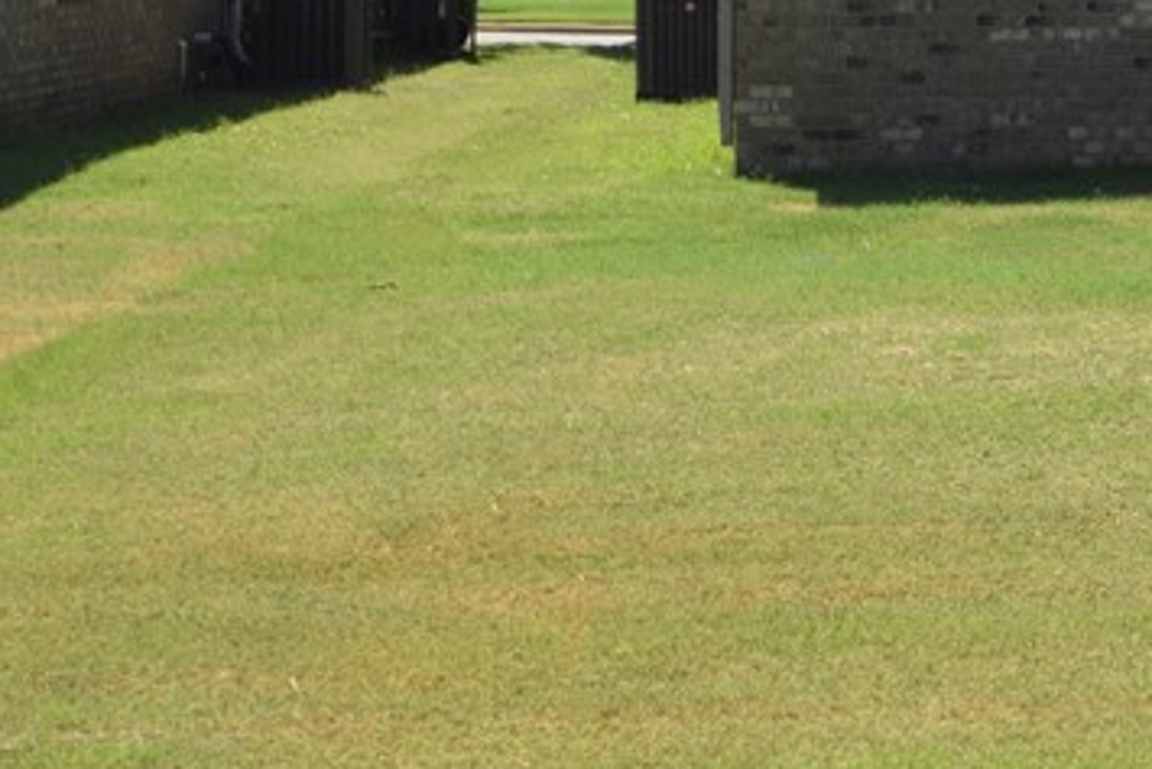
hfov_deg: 17.2
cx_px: 1593
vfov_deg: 12.3
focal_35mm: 110
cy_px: -78
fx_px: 3521
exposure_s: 1/200
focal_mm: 24
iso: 100
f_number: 10
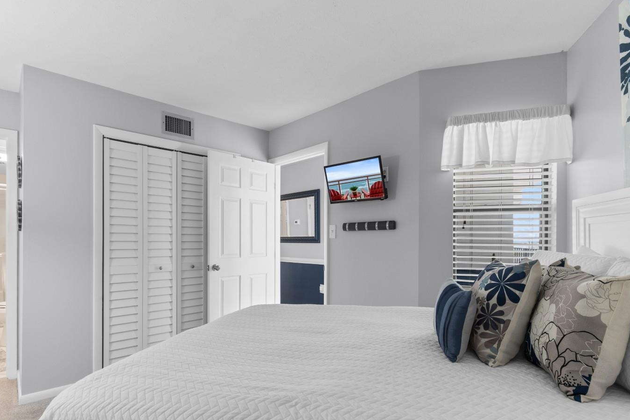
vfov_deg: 67.1
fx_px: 315
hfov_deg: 89.9
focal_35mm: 18
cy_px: 237
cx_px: 300
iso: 100
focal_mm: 10
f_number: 4.5
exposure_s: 1/5
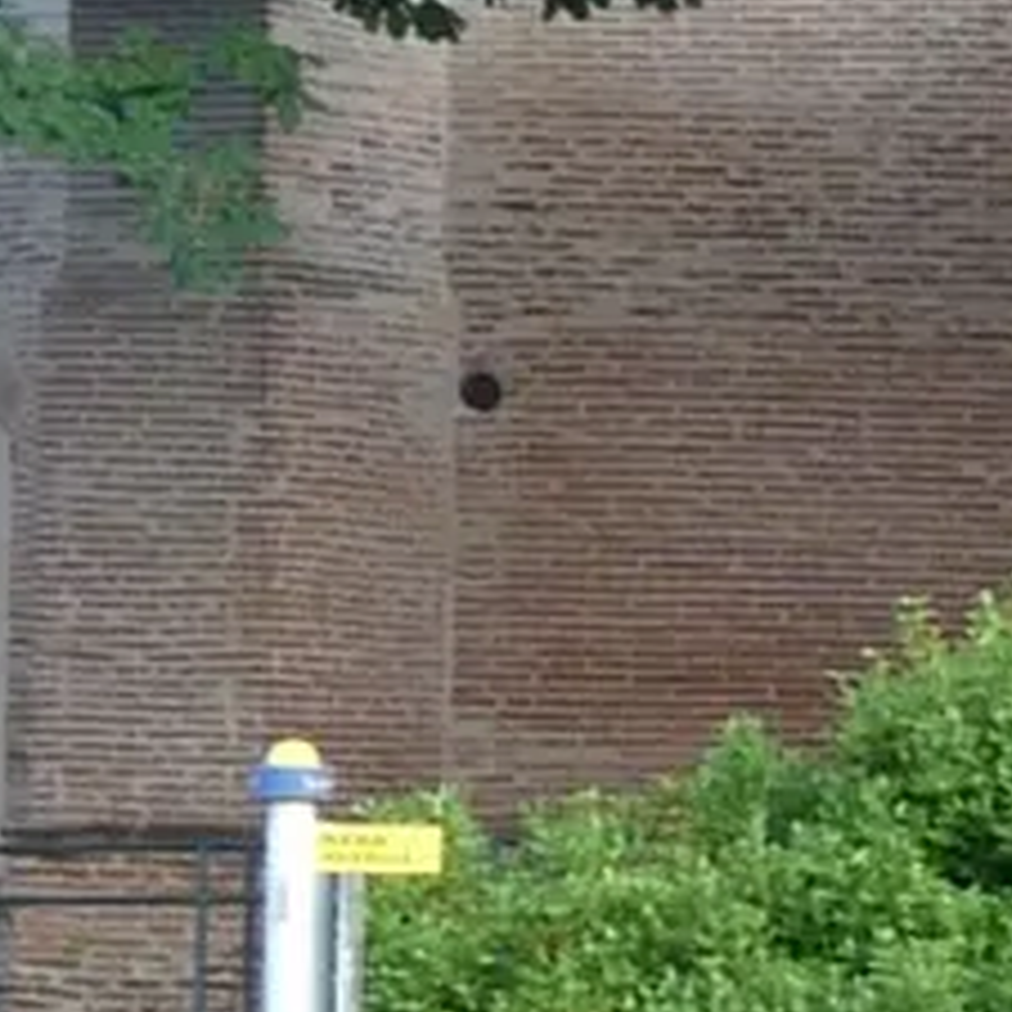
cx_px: 2690
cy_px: 693
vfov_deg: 6.2
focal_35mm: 281
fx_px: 9294
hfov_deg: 5.9
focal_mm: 5.8
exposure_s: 1/100
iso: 100
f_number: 3.6
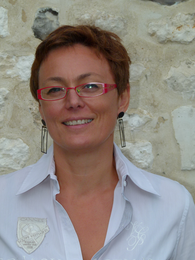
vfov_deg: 15.8
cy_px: 123
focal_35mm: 125
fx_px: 939
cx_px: 88
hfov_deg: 11.9
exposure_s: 1/500
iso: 100
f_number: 3.5
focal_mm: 19.3
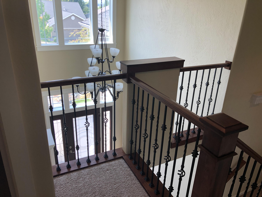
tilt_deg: -23.3
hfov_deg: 63.4
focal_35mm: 28
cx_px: 131
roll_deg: -2.3
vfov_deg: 49.7
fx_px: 212
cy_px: 98
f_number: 1.8
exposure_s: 1/120
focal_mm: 4
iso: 40
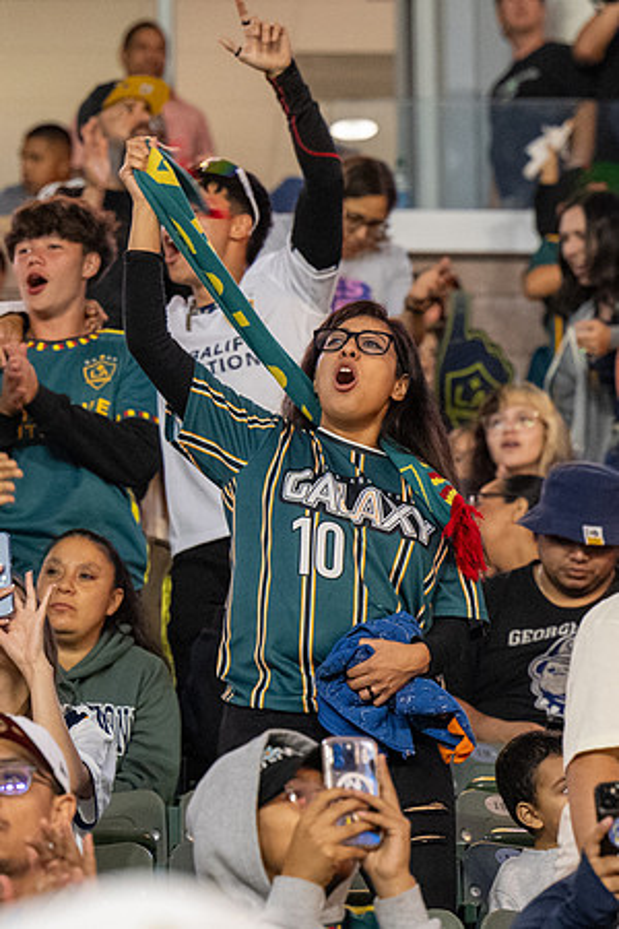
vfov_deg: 7.2
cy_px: 463
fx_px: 7426
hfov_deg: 4.8
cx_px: 439
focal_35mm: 288
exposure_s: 1/200
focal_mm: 125
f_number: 4
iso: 4500
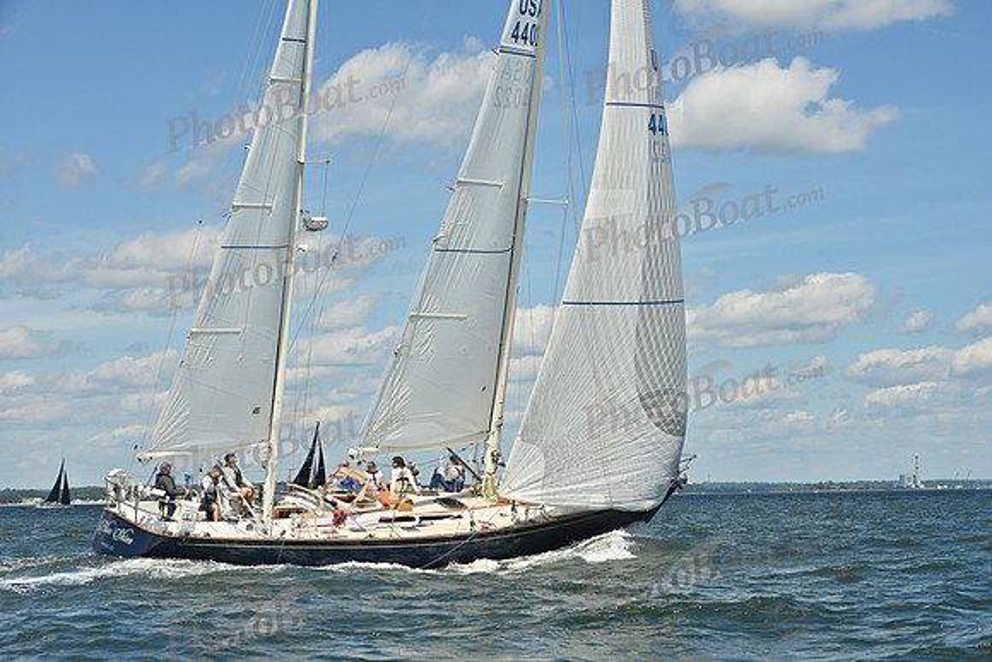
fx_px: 1929
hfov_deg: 28.8
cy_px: 331
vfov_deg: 19.5
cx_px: 496
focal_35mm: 70
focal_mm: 70
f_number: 10
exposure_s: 1/1250
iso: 250
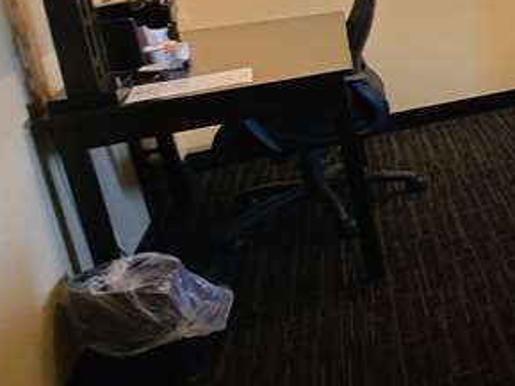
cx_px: 895
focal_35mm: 46
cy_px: 4
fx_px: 685
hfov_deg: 23.6
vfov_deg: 29.5
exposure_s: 1/8
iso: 100
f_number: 2.2
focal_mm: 2.2
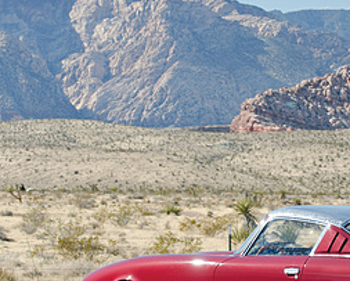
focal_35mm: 233
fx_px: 2416
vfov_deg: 6.7
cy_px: 172
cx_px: 223
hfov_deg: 8.3
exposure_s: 1/200
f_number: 4.5
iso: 100
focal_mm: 70
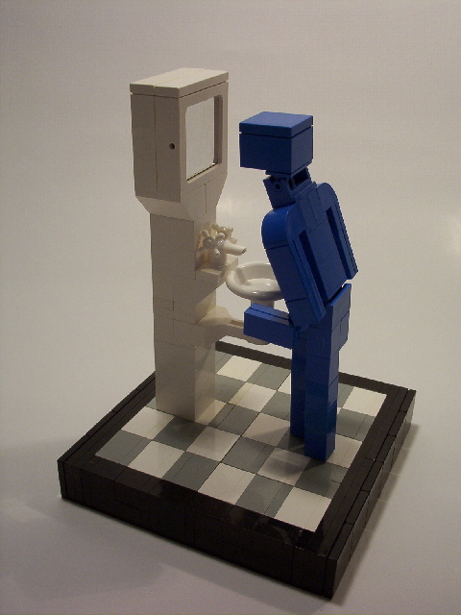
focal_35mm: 39
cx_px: 230
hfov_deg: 36.8
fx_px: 693
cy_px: 308
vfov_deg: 47.9
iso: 100
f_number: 4.5
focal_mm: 6
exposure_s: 1/34.9
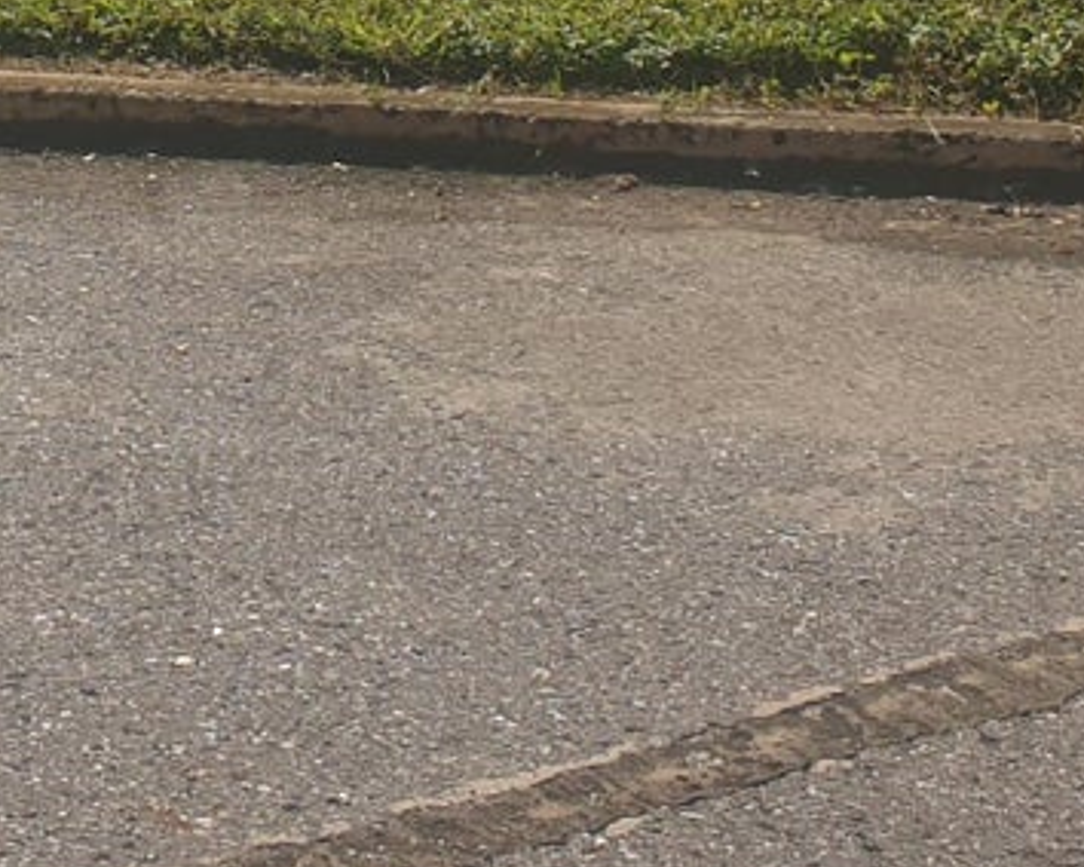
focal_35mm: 98
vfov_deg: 14.0
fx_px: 3143
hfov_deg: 18.5
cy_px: -662
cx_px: -216
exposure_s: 1/2864
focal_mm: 4.3
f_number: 2.4
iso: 50
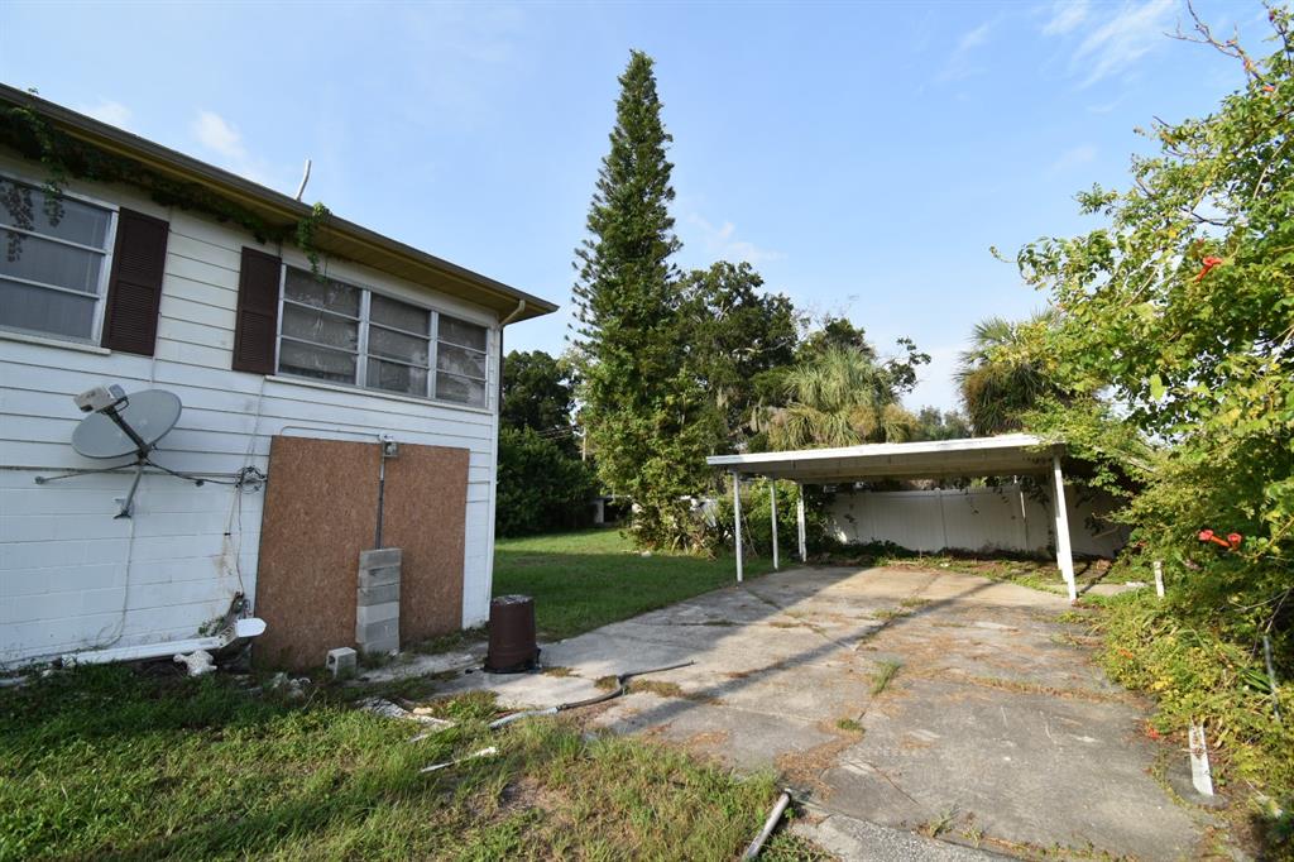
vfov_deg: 77.3
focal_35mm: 15
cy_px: 431
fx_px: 539
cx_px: 647
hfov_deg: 100.4
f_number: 7.1
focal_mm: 10
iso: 200
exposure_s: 1/320
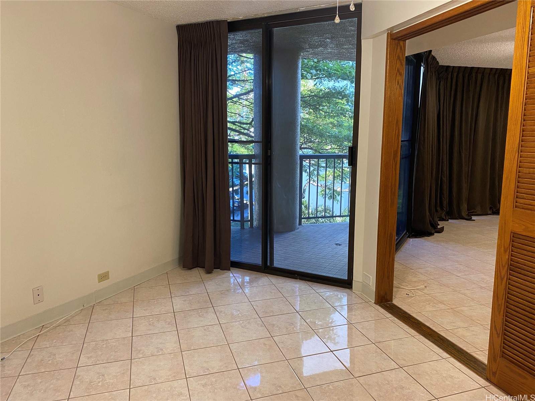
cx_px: 268
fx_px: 402
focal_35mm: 26
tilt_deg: -8.7
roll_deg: +0.3
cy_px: 200
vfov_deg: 53.1
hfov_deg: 67.3
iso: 250
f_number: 1.8
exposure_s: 1/60
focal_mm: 4.25
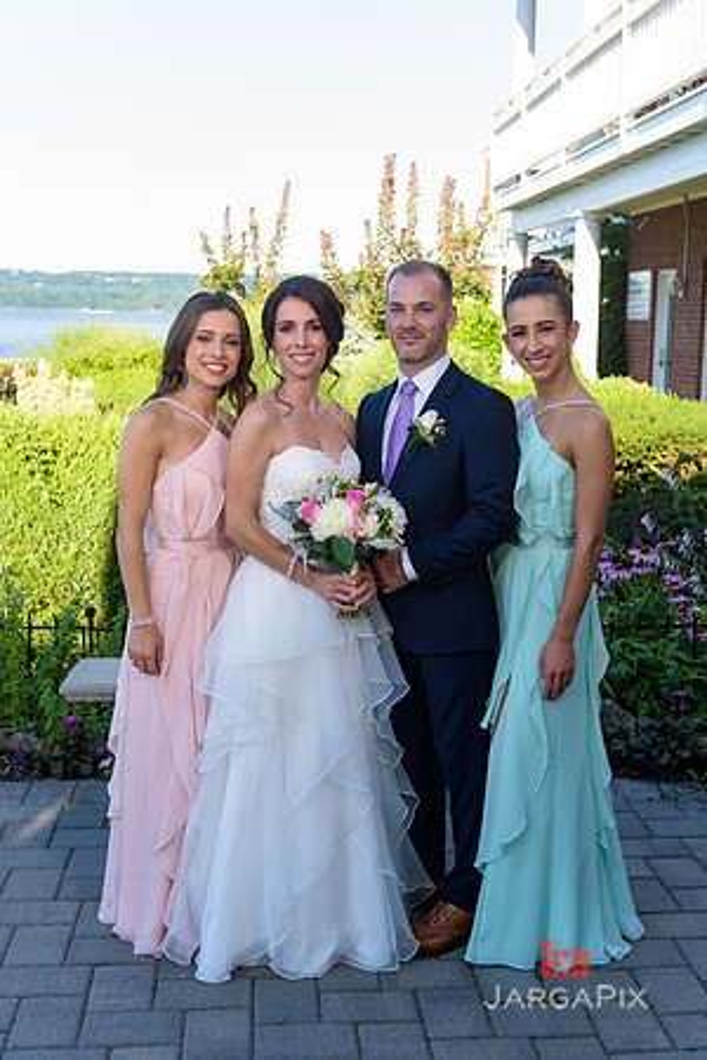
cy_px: 530
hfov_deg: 29.9
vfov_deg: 43.6
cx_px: 354
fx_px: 1326
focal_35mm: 45
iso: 200
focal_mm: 45
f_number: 4
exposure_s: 1/250
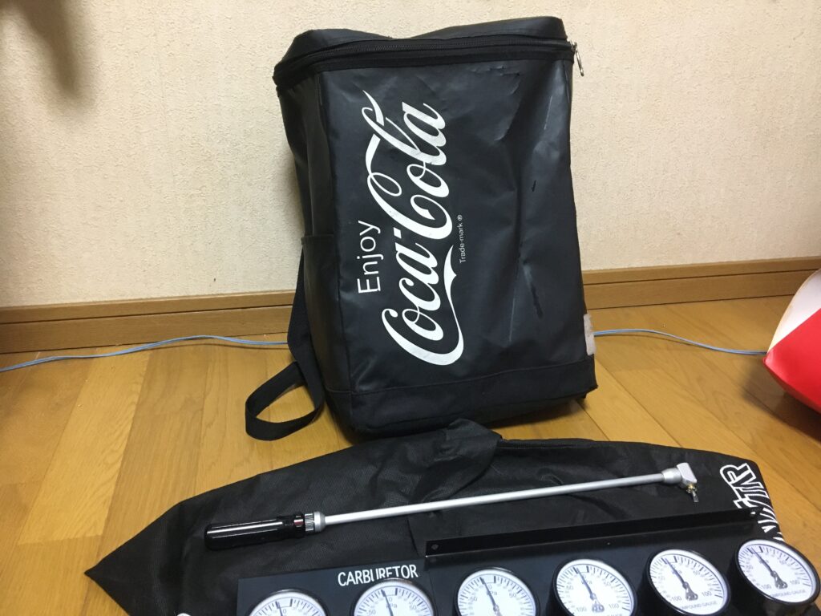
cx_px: 410
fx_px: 688
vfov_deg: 48.2
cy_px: 308
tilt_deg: -23.8
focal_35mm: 29
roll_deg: -0.6
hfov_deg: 61.7
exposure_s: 1/20
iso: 200
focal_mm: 4.15
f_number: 2.2
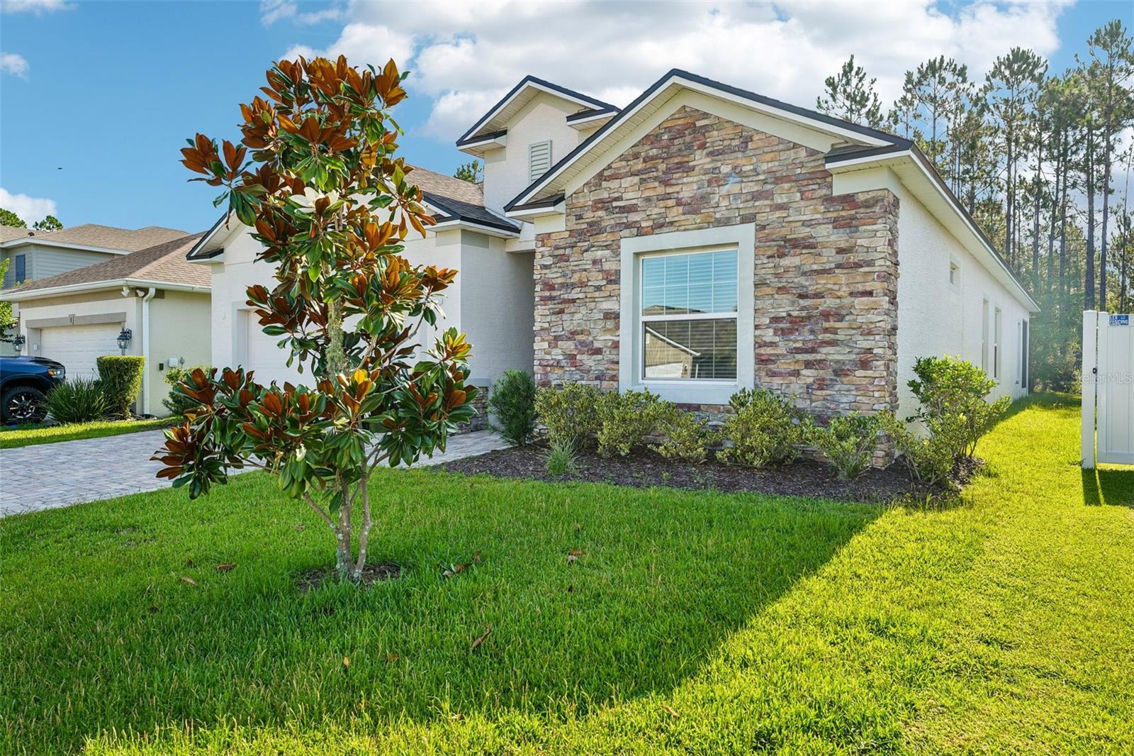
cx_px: 567
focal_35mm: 24
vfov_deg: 53.1
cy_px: 378
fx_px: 756
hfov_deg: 73.8
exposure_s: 1/60
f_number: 8
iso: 100
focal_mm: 24
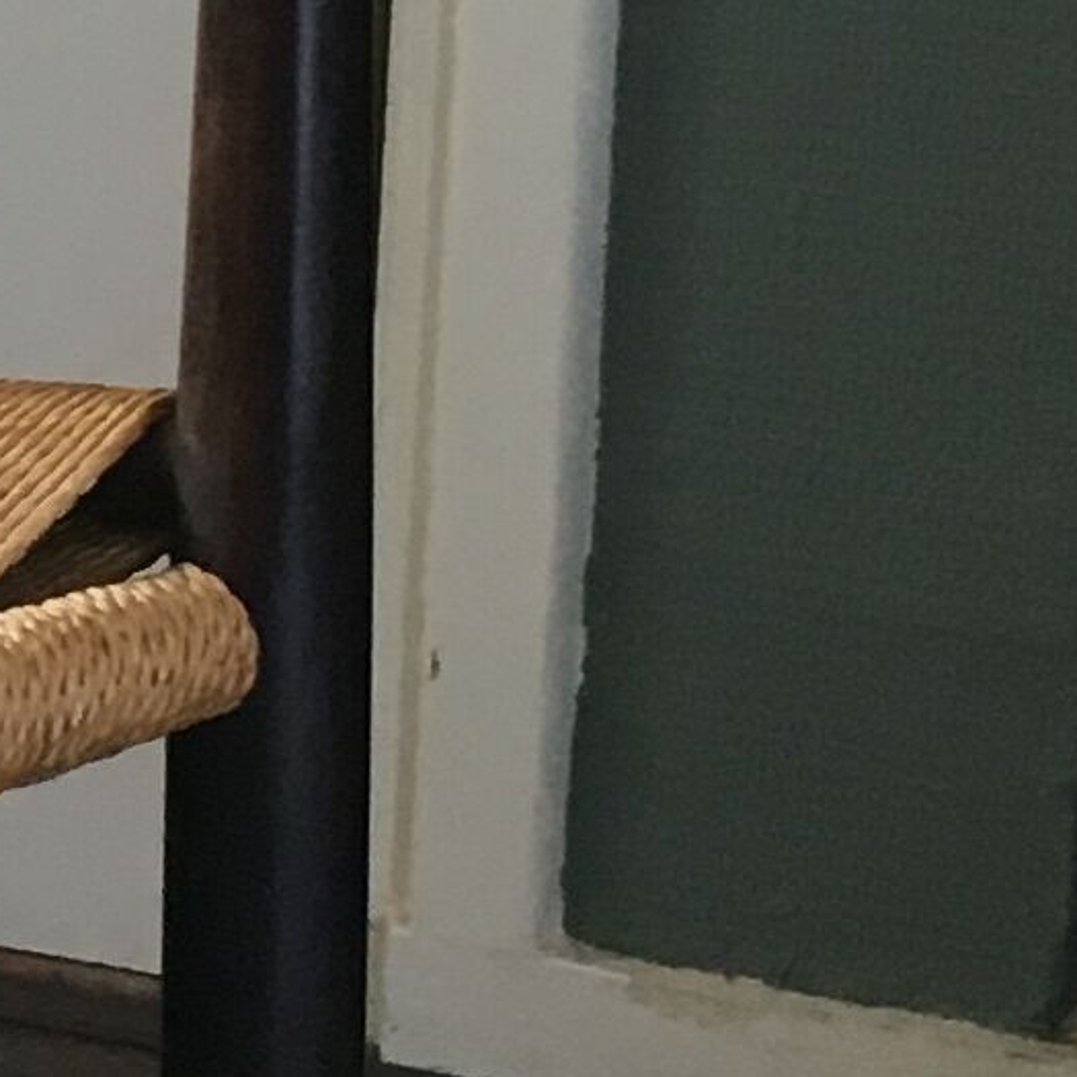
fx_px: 6934
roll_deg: +1.5
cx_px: -1653
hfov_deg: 8.1
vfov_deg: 8.8
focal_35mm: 197
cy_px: 66
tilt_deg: -15.5
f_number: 2.2
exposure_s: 1/33
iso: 50
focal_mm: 4.15
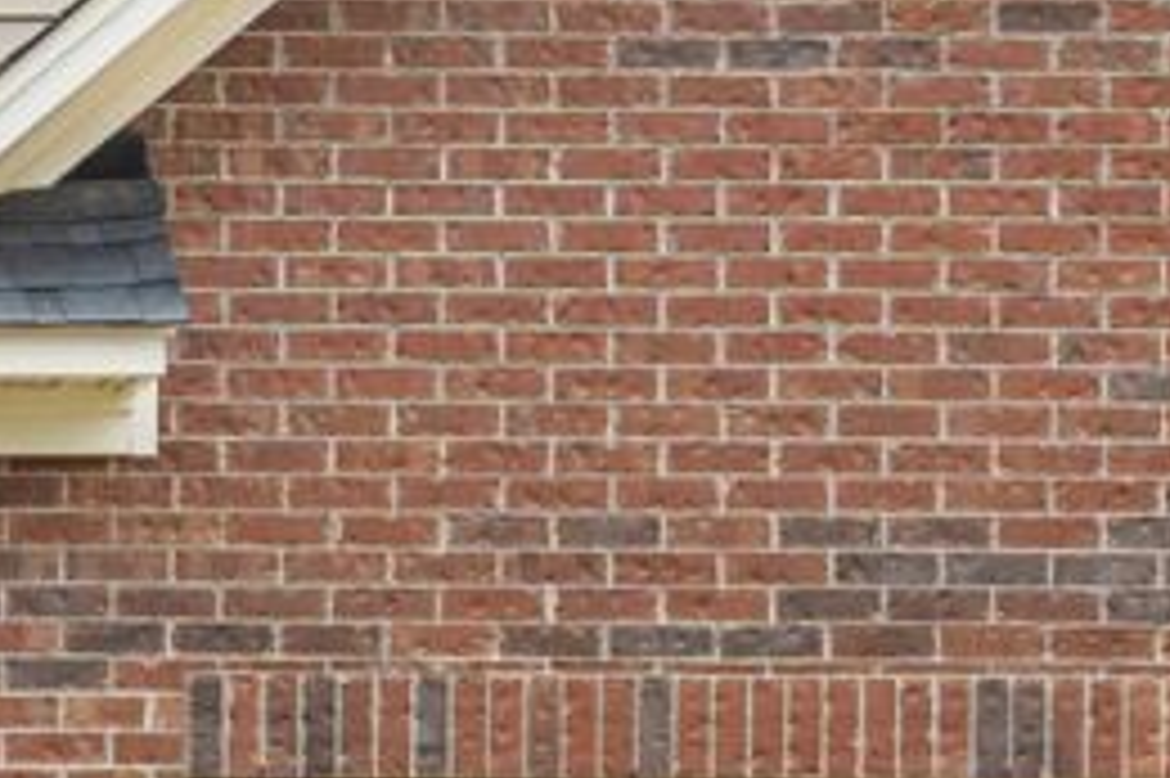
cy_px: 443
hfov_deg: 14.9
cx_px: -652
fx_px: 4120
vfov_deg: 10.8
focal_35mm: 127
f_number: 6.3
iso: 200
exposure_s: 1/160
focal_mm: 11
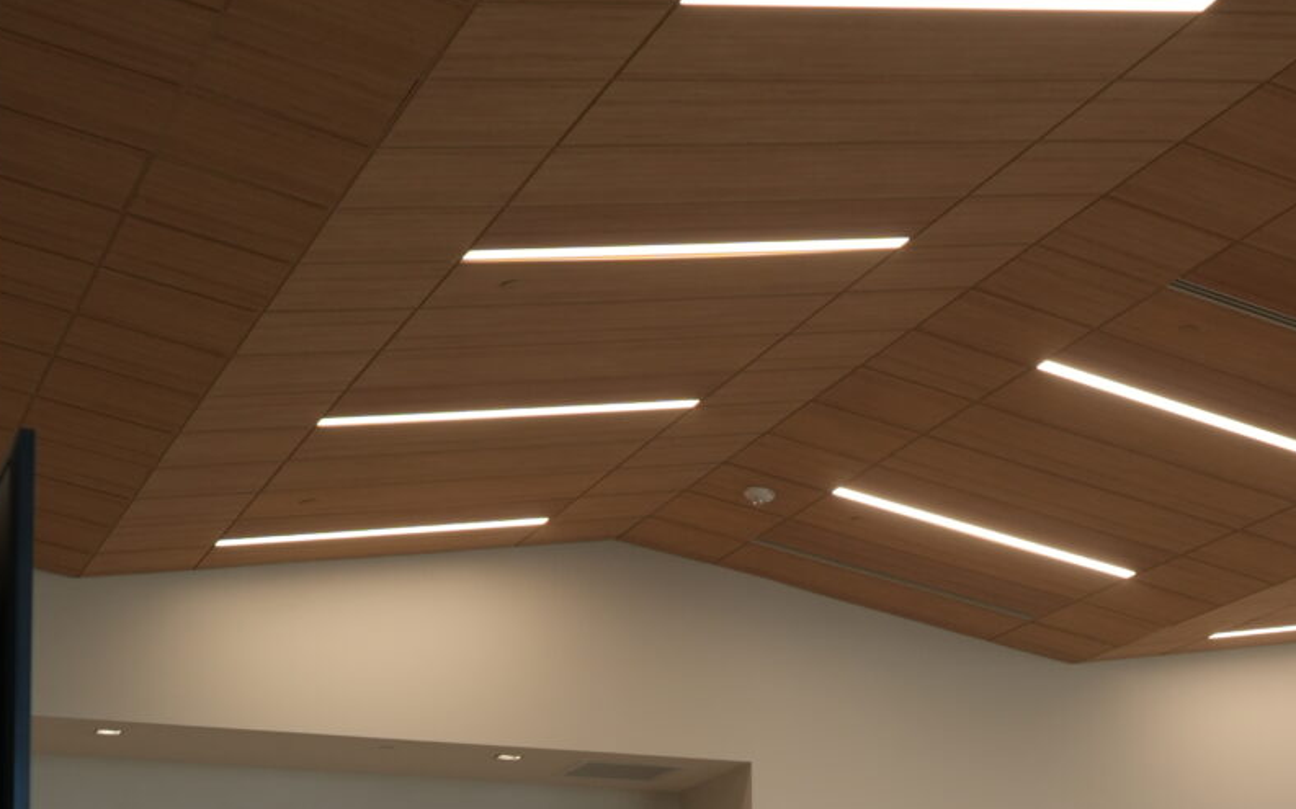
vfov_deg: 15.9
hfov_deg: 25.8
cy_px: 959
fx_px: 2789
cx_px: 995
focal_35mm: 79
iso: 320
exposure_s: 1/160
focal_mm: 32
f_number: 4
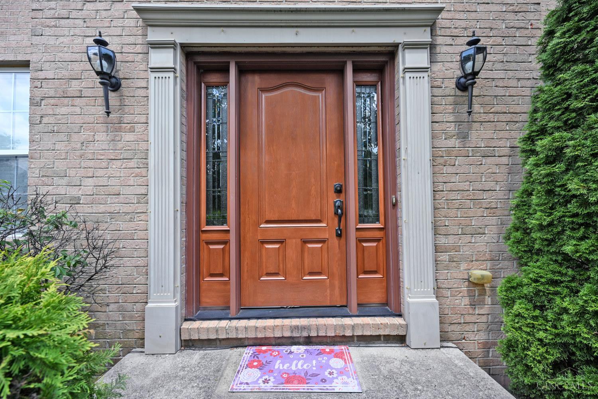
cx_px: 299
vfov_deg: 81.2
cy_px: 200
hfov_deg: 104.3
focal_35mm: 14
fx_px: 233
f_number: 5.6
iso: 200
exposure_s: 1/250
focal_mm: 14
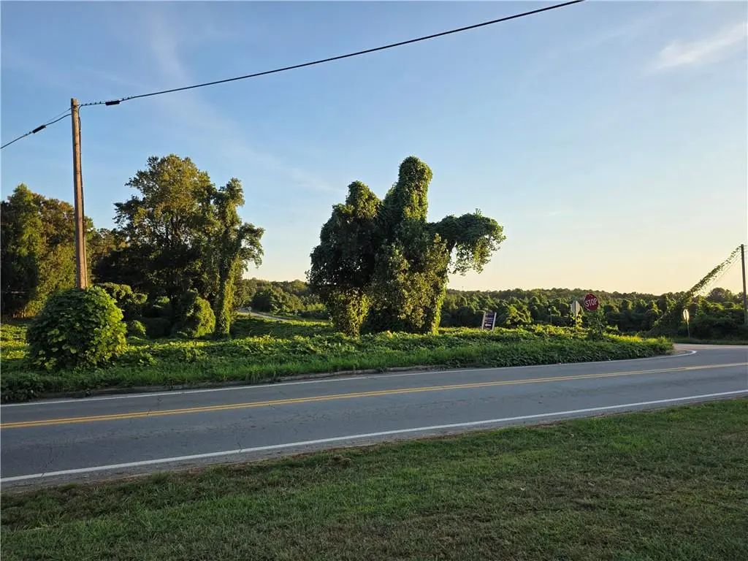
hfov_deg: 73.9
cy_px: 280
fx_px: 497
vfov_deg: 58.9
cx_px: 374
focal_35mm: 23
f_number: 1.7
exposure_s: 1/2359
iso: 80
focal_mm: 6.25
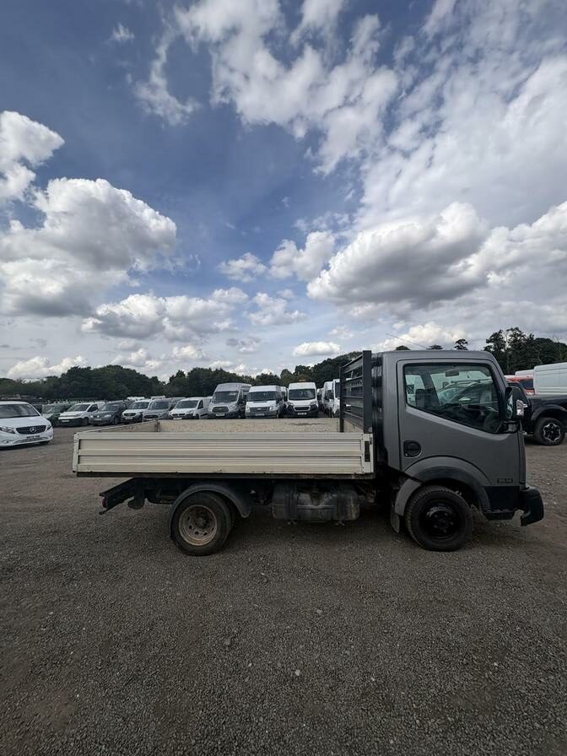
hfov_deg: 85.7
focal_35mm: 14
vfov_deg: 102.1
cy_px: 378
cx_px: 284
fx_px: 306
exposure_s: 1/2674
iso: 50
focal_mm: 2.22
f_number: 2.2
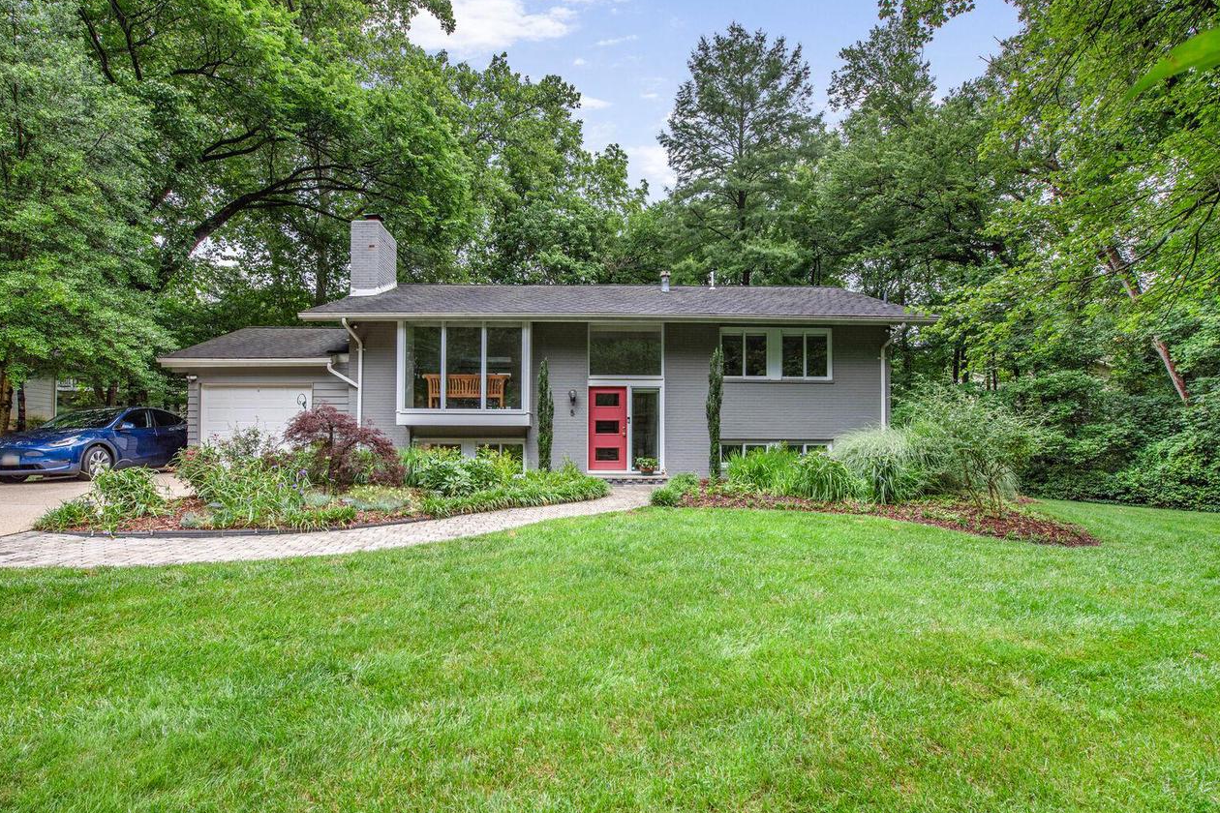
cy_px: 437
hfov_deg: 96.7
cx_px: 585
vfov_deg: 73.6
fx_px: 542
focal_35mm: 16
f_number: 8
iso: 200
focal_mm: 14
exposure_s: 1/80
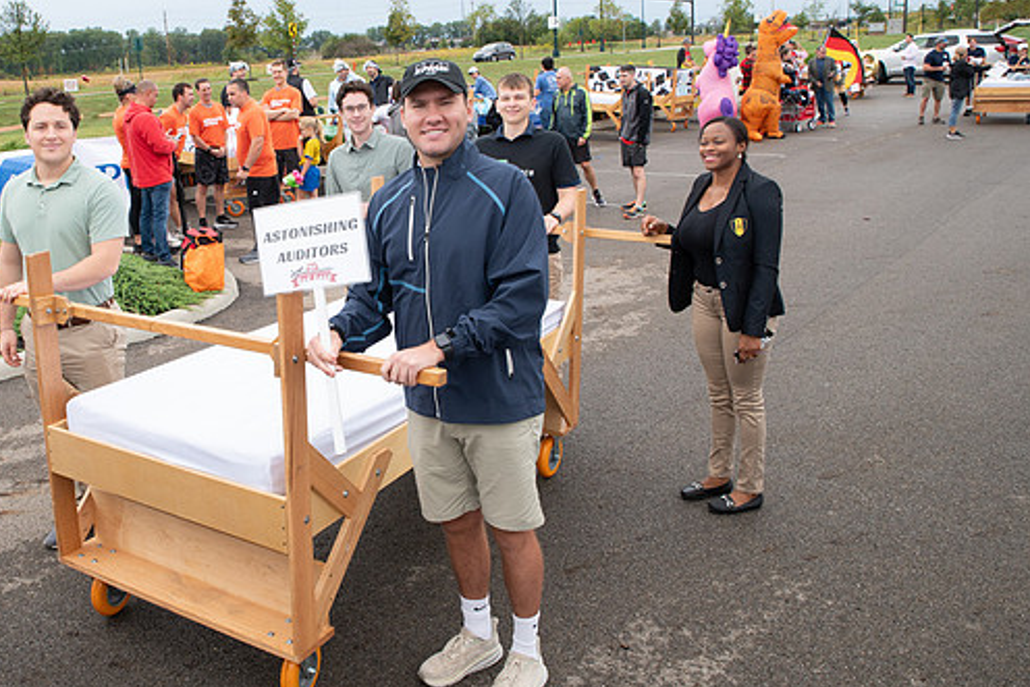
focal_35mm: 33
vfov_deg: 39.8
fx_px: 944
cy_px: 263
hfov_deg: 55.8
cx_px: 332
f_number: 10
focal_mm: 24
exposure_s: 1/200
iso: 640
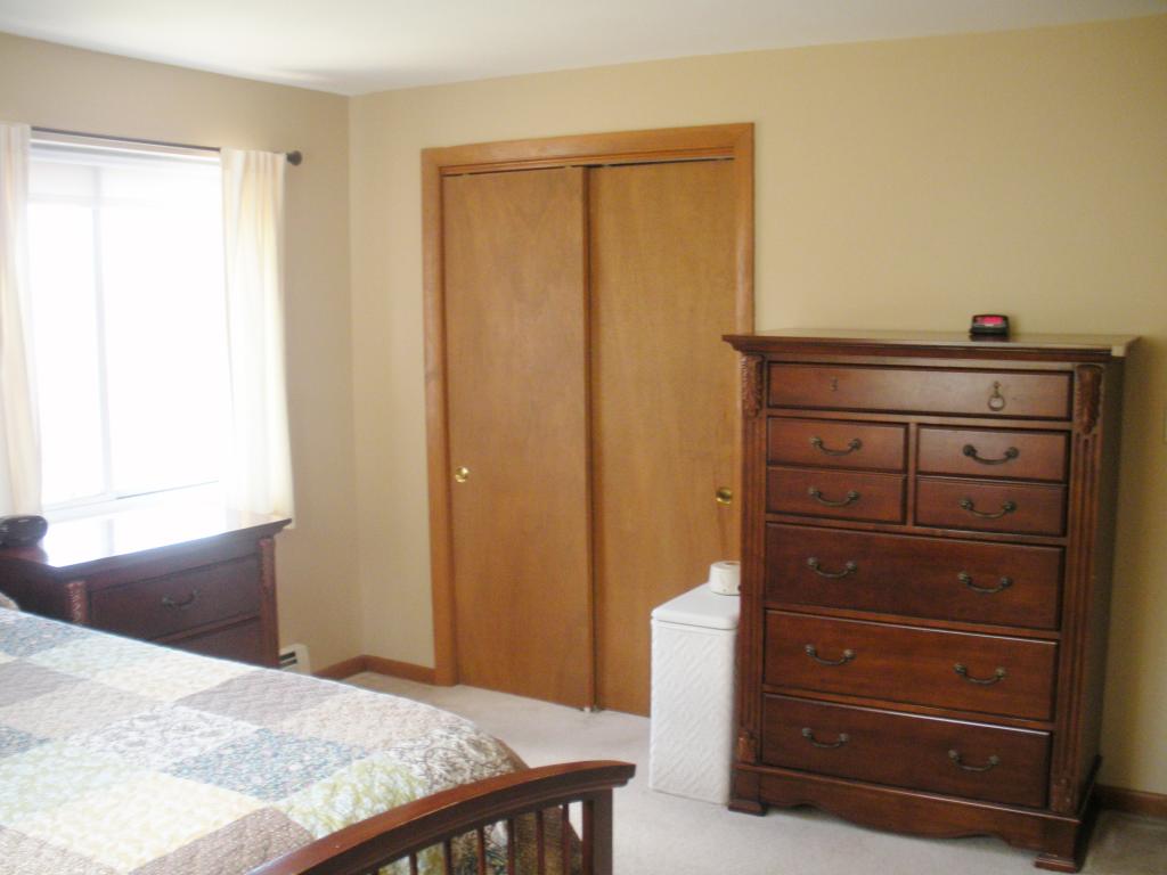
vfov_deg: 40.7
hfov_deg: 52.6
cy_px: 438
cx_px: 584
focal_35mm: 35
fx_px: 1180
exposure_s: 1/35
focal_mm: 6.3
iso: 217
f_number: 3.5
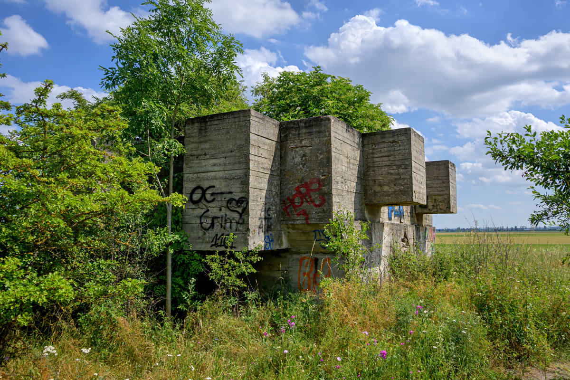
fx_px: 416
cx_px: 285
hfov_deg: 68.9
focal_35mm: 26
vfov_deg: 49.1
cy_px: 190
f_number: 8
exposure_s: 1/750
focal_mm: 17.5
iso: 200
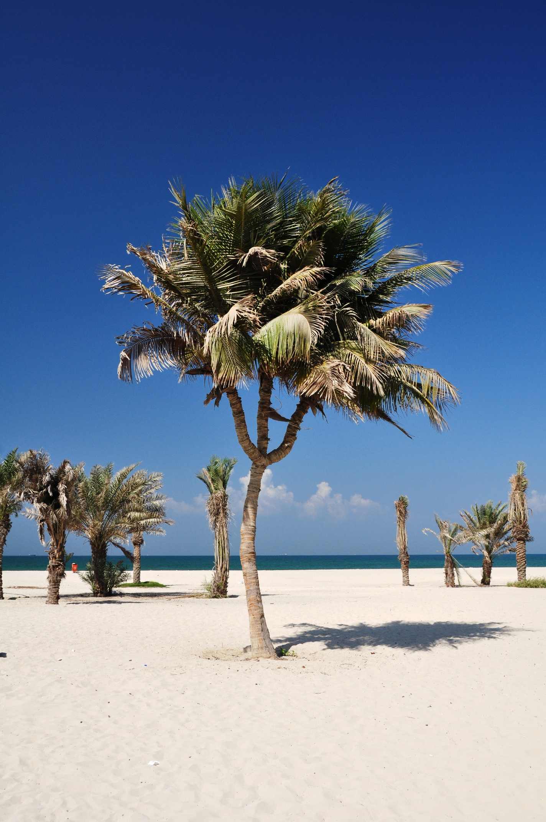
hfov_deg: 39.9
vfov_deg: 57.3
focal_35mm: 33
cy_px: 411
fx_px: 753
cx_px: 273
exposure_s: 1/250
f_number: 10
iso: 250
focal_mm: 22
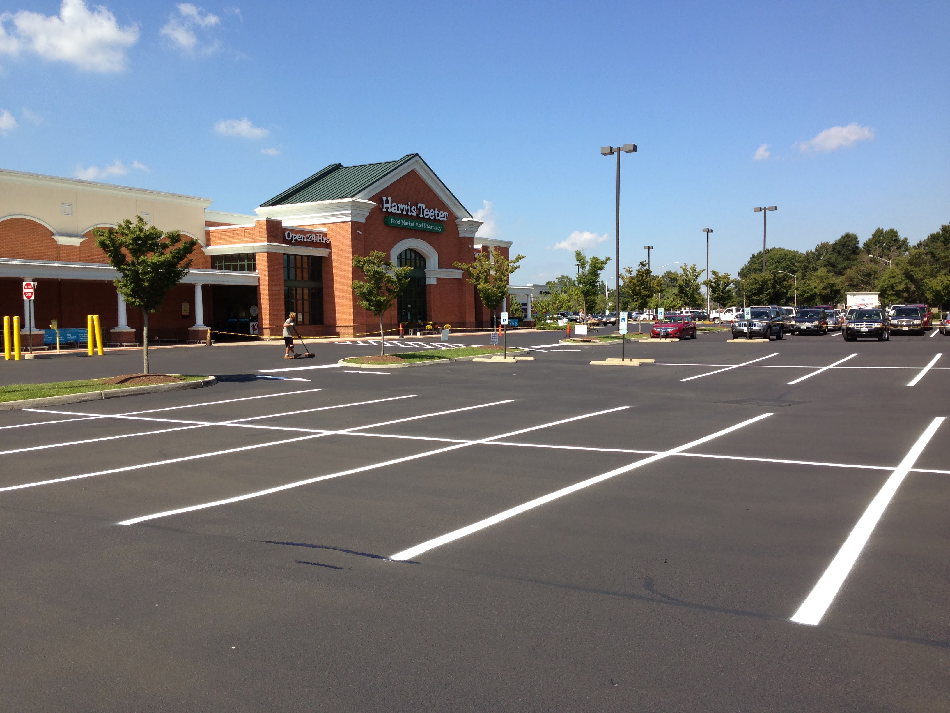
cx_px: 475
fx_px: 906
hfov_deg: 55.4
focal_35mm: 33
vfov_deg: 42.9
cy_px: 356
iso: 50
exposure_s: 1/1085
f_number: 2.4
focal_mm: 4.13
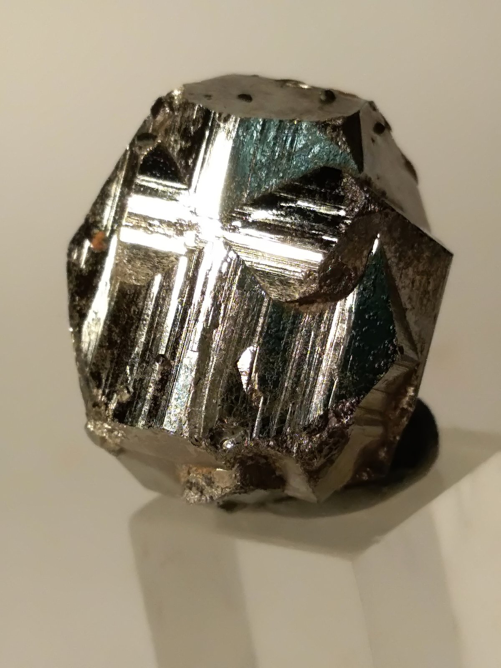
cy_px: 334
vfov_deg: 67.3
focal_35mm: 26
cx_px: 250
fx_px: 502
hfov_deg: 53.1
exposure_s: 1/33.3
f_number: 2
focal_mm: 3.54
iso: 207
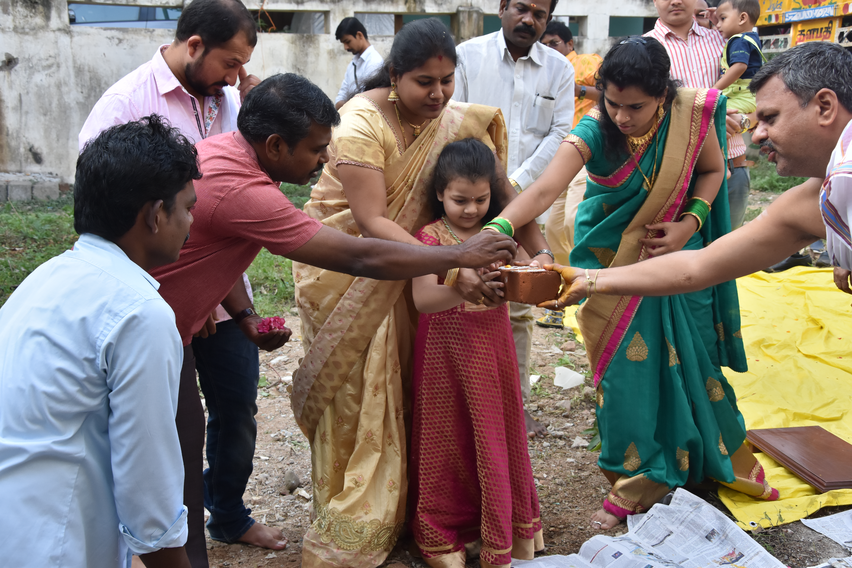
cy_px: 284
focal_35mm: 45
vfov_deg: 29.9
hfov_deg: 43.6
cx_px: 426
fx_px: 1065
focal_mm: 30
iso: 640
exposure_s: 1/250
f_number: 8
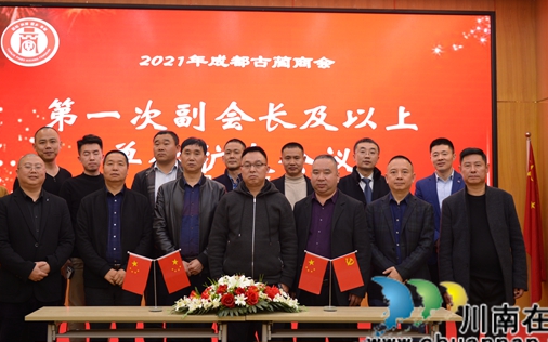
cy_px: 147
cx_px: 266
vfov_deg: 26.3
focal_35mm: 49
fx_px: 732
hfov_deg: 41.1
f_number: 2.8
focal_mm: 38
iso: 500
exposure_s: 1/40
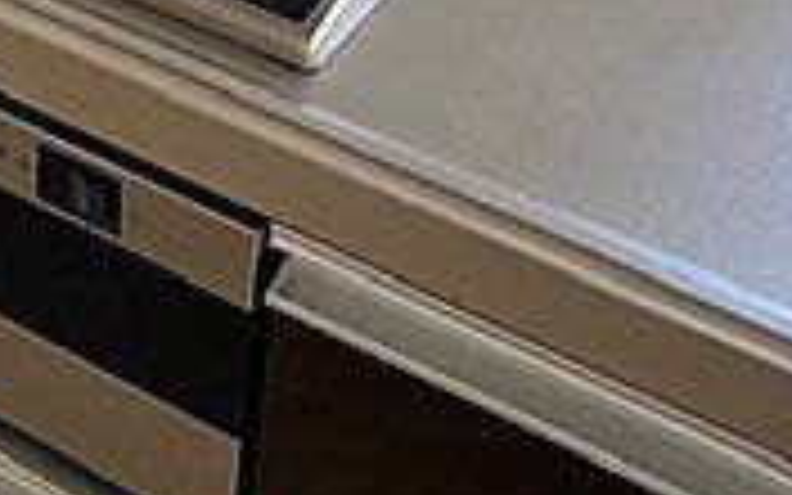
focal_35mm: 100
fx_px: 2158
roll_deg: +1.1
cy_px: -270
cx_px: -202
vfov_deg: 12.4
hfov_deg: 19.4
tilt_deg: -29.8
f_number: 1.8
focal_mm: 4.25
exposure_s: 1/57
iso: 500
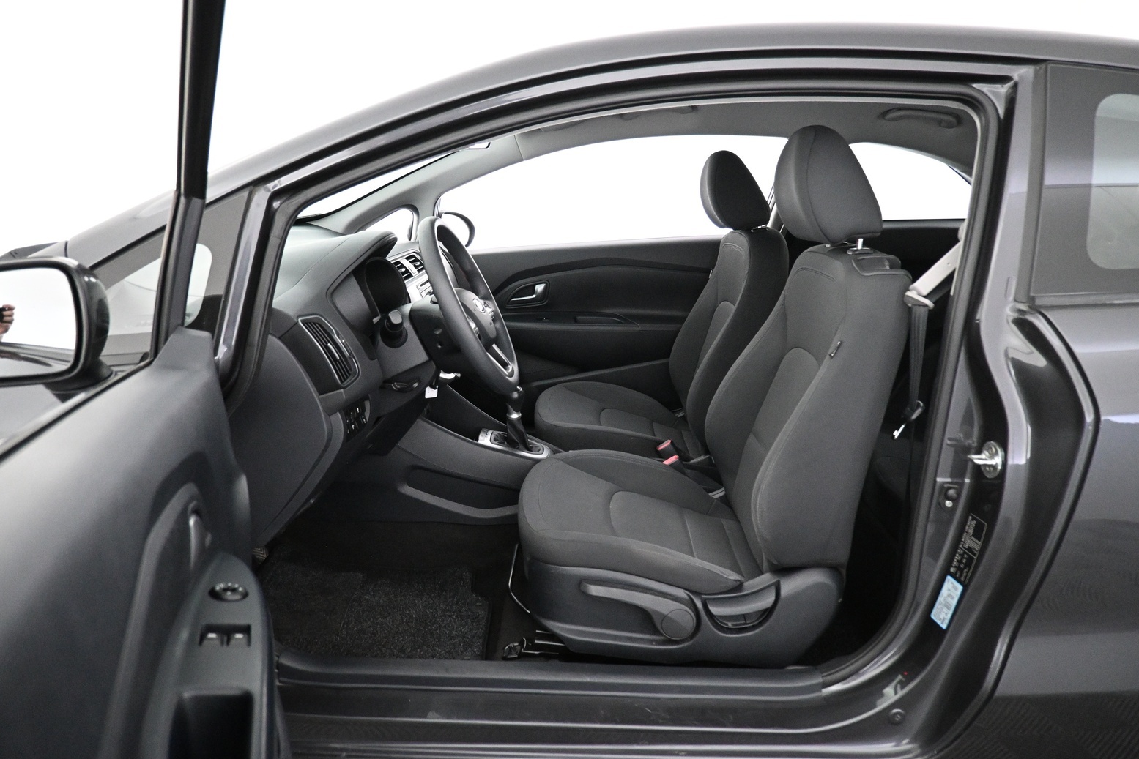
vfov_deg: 51.3
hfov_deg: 71.5
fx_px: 791
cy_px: 386
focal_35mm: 25
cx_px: 582
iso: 4000
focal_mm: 16
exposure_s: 1/50
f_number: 3.5
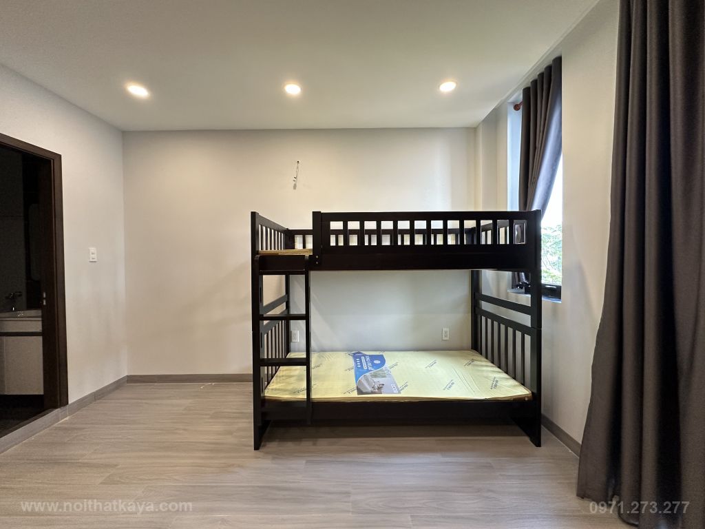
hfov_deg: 102.1
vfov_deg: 85.7
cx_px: 352
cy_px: 264
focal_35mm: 14
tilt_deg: -1.3
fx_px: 285
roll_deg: +0.2
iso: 200
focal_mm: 2.22
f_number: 2.2
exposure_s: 1/99
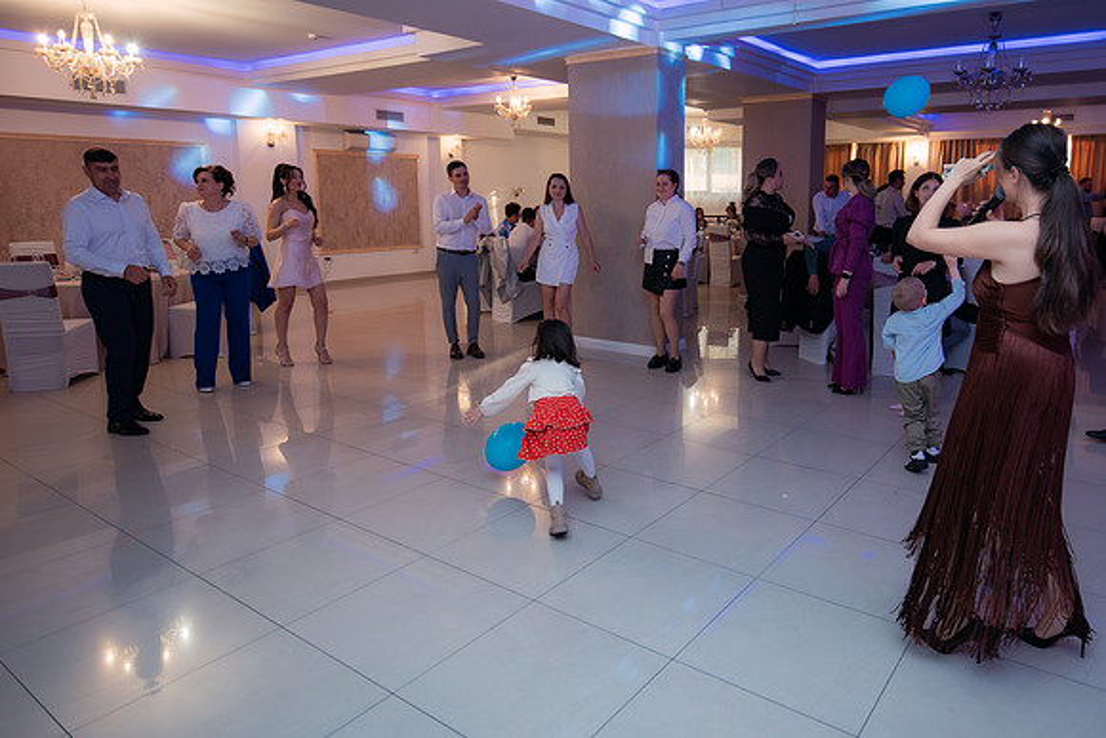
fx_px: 722
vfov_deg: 53.9
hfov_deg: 74.3
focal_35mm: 23
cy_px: 305
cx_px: 649
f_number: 2.8
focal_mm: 20
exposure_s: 1/200
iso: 1600
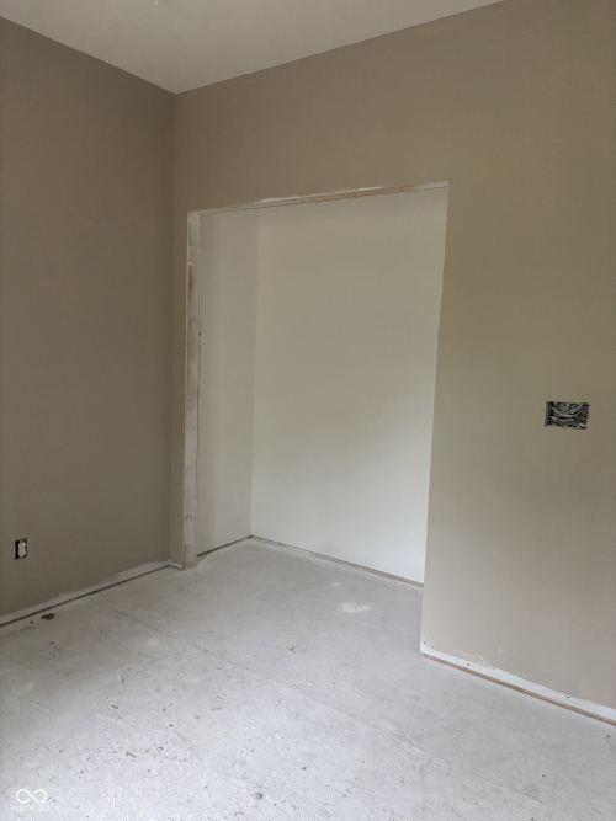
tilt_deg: -3.8
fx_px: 617
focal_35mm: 26
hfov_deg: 53.0
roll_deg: -1.7
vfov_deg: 67.3
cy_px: 410
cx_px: 308
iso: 320
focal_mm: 5.96
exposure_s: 1/60
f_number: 1.6
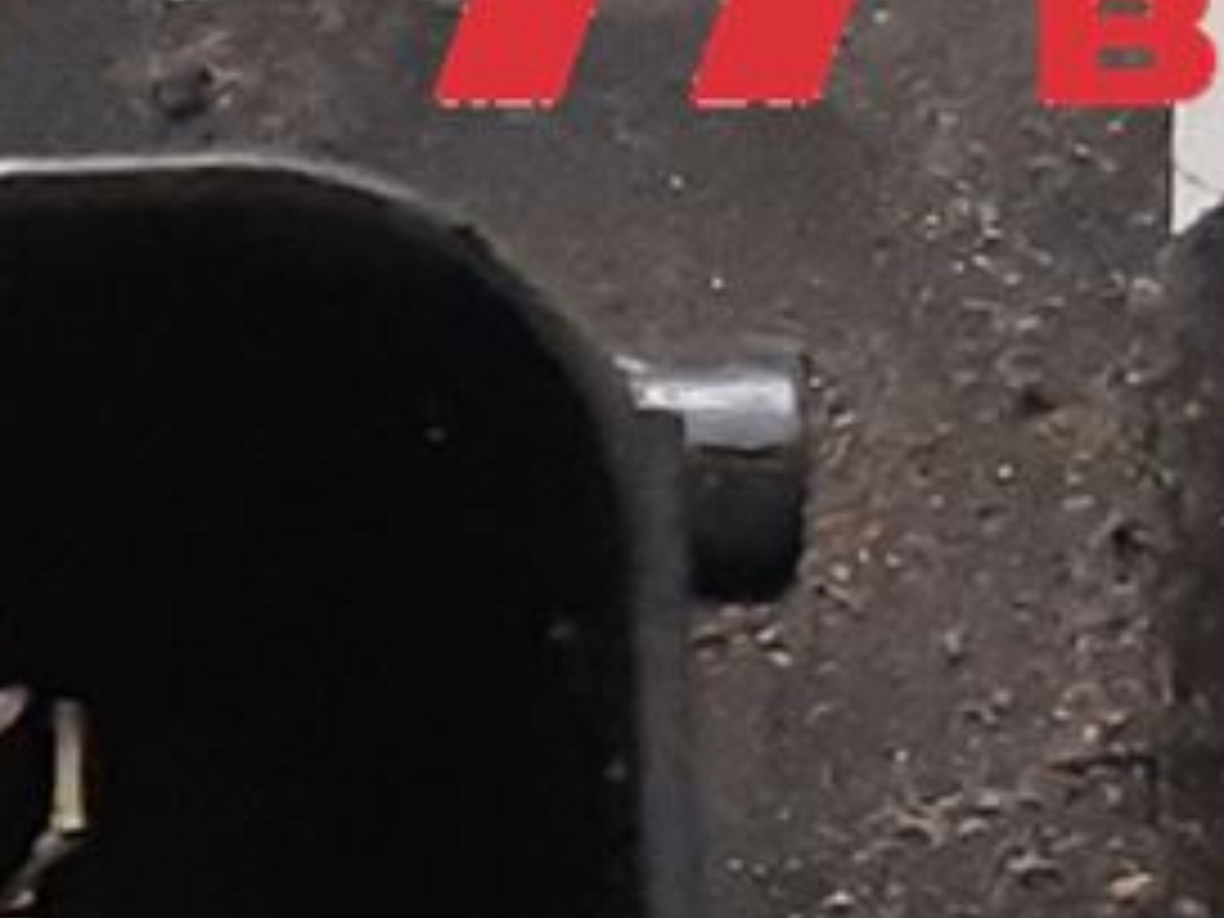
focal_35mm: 196
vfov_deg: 6.8
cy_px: 2799
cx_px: -1413
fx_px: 6930
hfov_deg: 9.3
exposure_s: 1/50
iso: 320
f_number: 1.7
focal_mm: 3.93
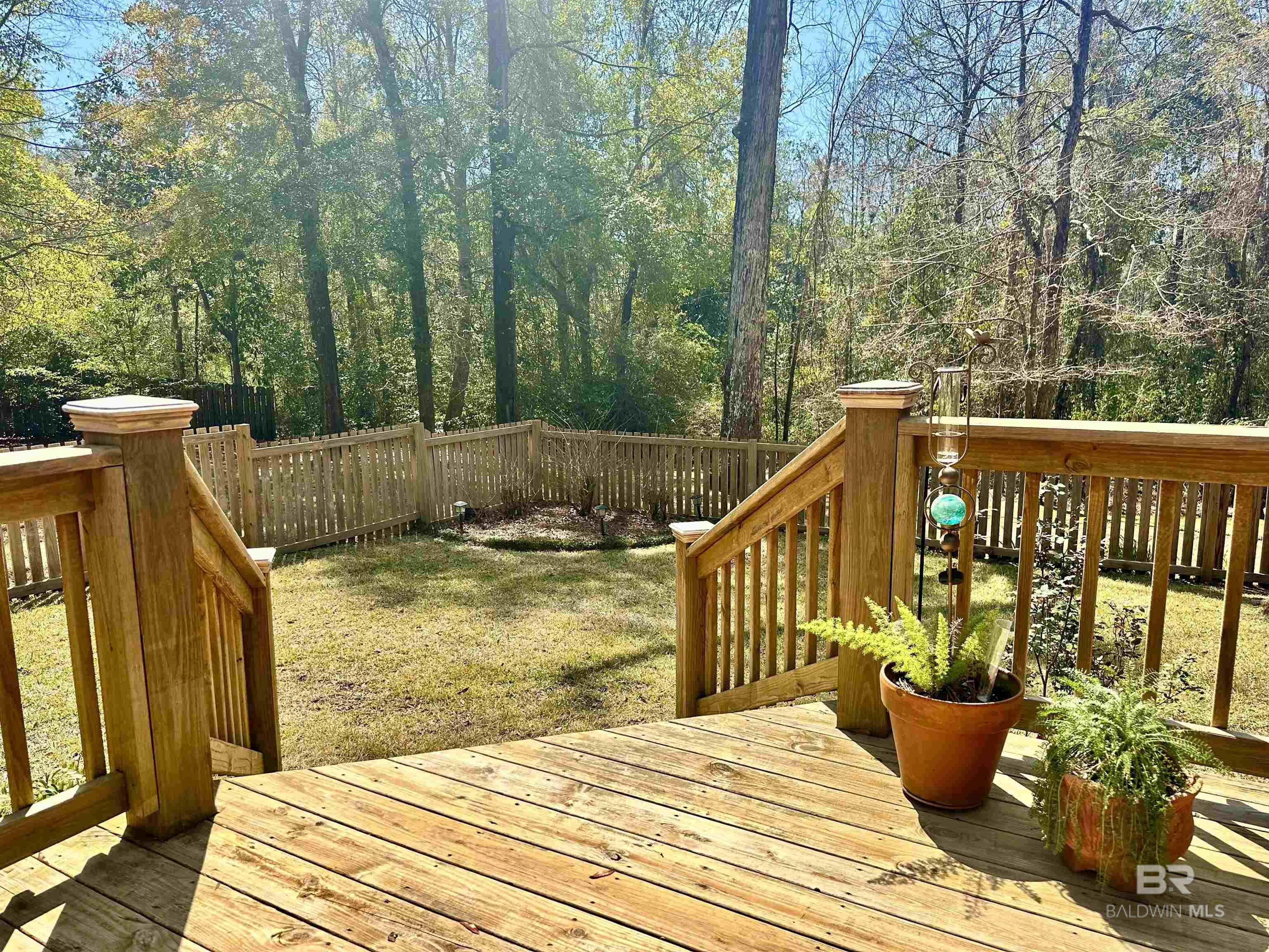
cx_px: 634
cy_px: 476
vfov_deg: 56.8
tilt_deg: -8.3
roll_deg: +0.7
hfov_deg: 71.6
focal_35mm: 24
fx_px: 880
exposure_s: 1/2110
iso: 80
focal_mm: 6.86
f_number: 1.78
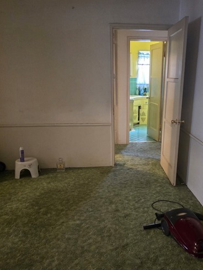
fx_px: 235
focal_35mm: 30
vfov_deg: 59.9
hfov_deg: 46.4
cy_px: 147
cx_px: 127
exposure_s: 1/60
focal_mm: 6.3
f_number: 1.7
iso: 1250
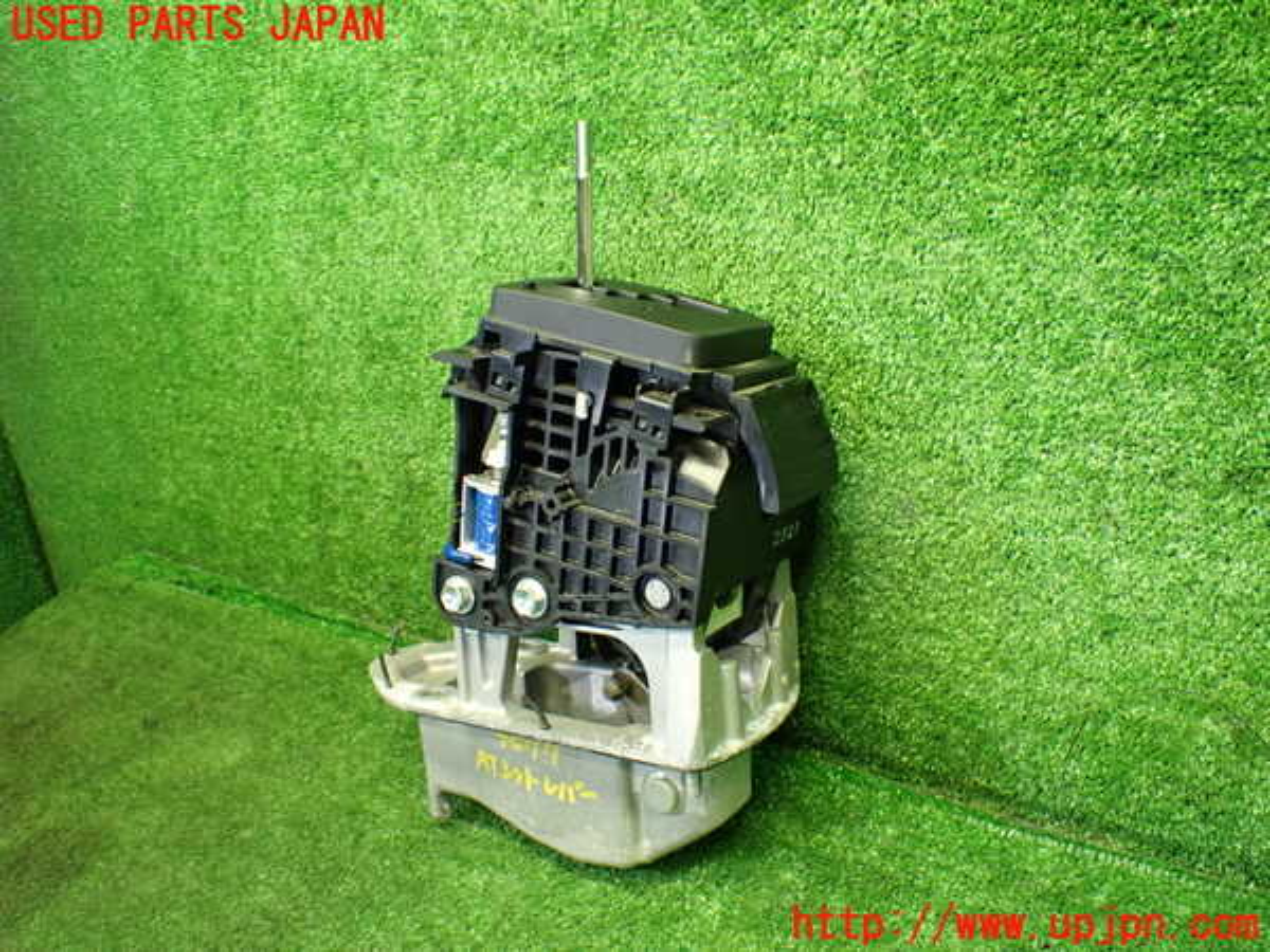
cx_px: 635
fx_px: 1101
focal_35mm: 30
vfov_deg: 46.8
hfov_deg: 60.0
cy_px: 476
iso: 800
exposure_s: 1/80
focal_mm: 5.4
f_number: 2.3
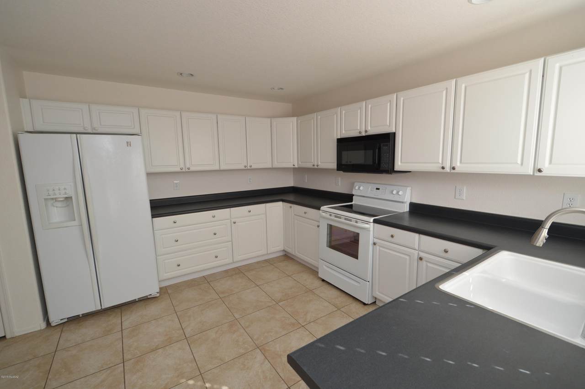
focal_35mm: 15
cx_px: 292
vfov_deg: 77.2
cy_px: 194
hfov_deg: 100.4
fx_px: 244
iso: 400
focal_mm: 10
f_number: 4.5
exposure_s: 1/80
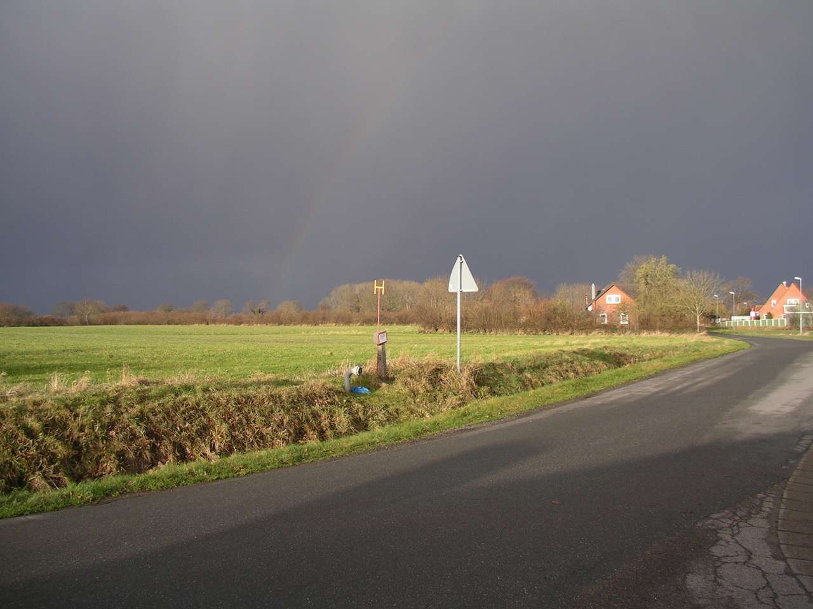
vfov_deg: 38.7
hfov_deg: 50.1
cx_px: 406
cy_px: 304
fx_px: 869
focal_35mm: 37
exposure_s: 1/320
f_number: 2.8
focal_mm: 5.7
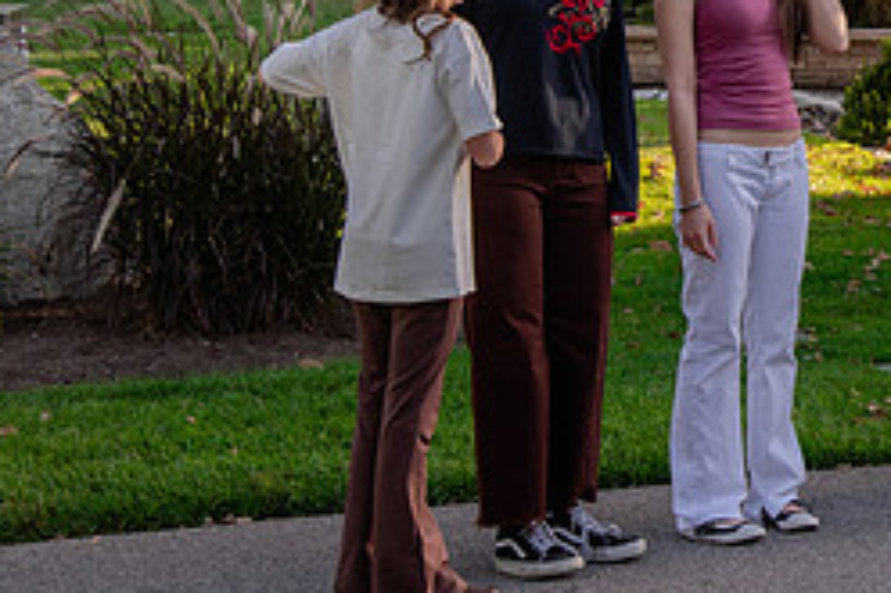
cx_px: 1054
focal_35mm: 134
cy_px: -13
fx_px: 3314
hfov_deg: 14.8
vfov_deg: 10.1
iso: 500
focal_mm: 52
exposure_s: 1/160
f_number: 8
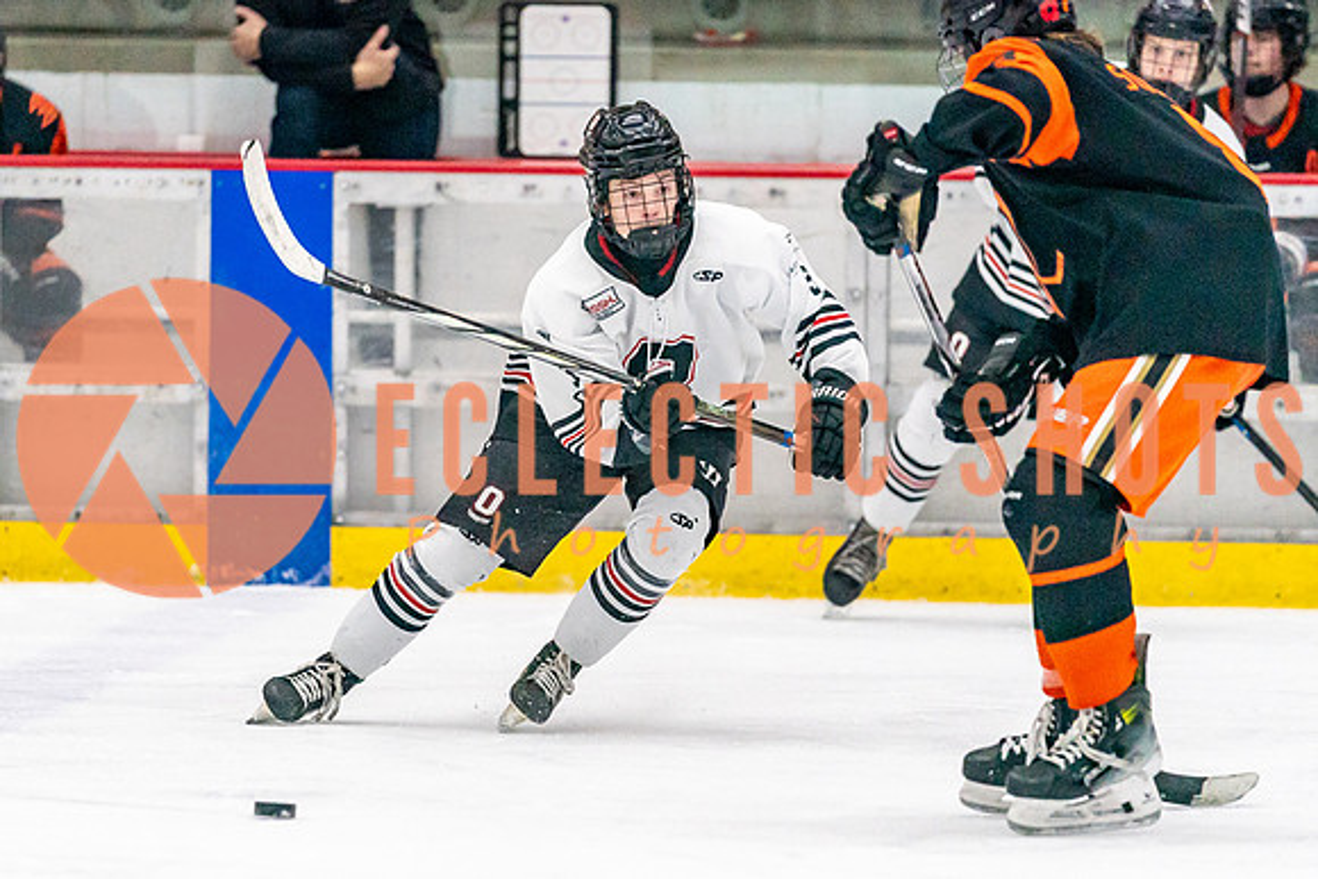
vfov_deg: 4.2
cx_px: 498
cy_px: 447
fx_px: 12126
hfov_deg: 6.2
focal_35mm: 331
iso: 3200
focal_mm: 200
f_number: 2.8
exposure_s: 1/1250
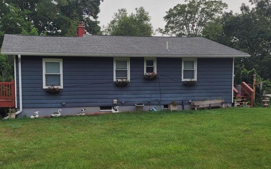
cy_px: 113
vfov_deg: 27.8
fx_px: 340
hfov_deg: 43.2
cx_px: 102
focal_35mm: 46
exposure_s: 1/1709
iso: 40
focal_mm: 5.4
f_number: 1.8
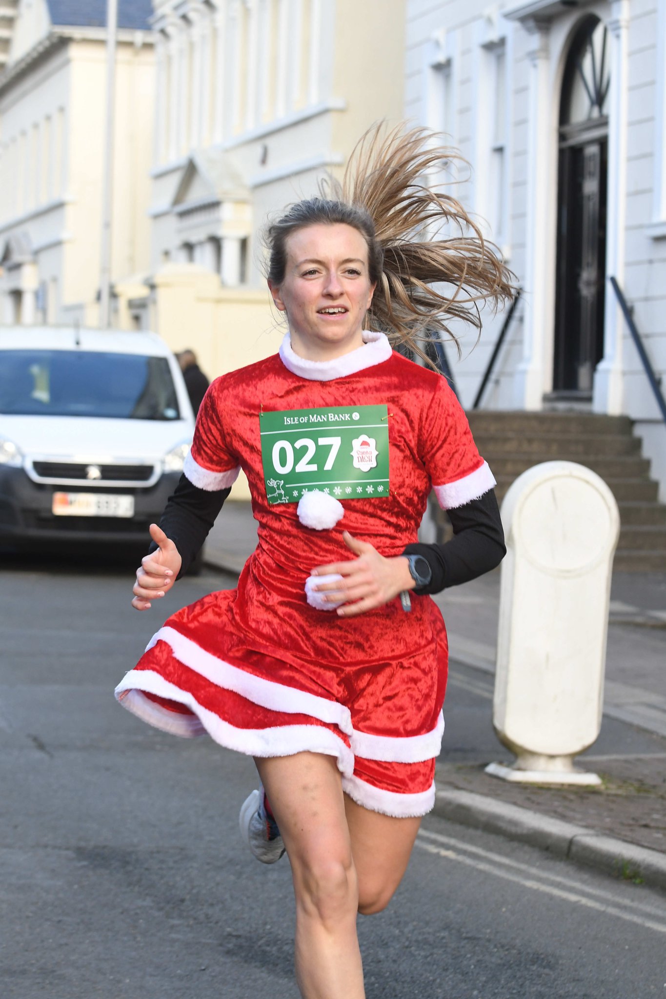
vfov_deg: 17.1
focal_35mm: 120
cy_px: 500
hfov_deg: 11.4
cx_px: 333
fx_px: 3330
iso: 1000
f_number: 9
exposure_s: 1/640
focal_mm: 80
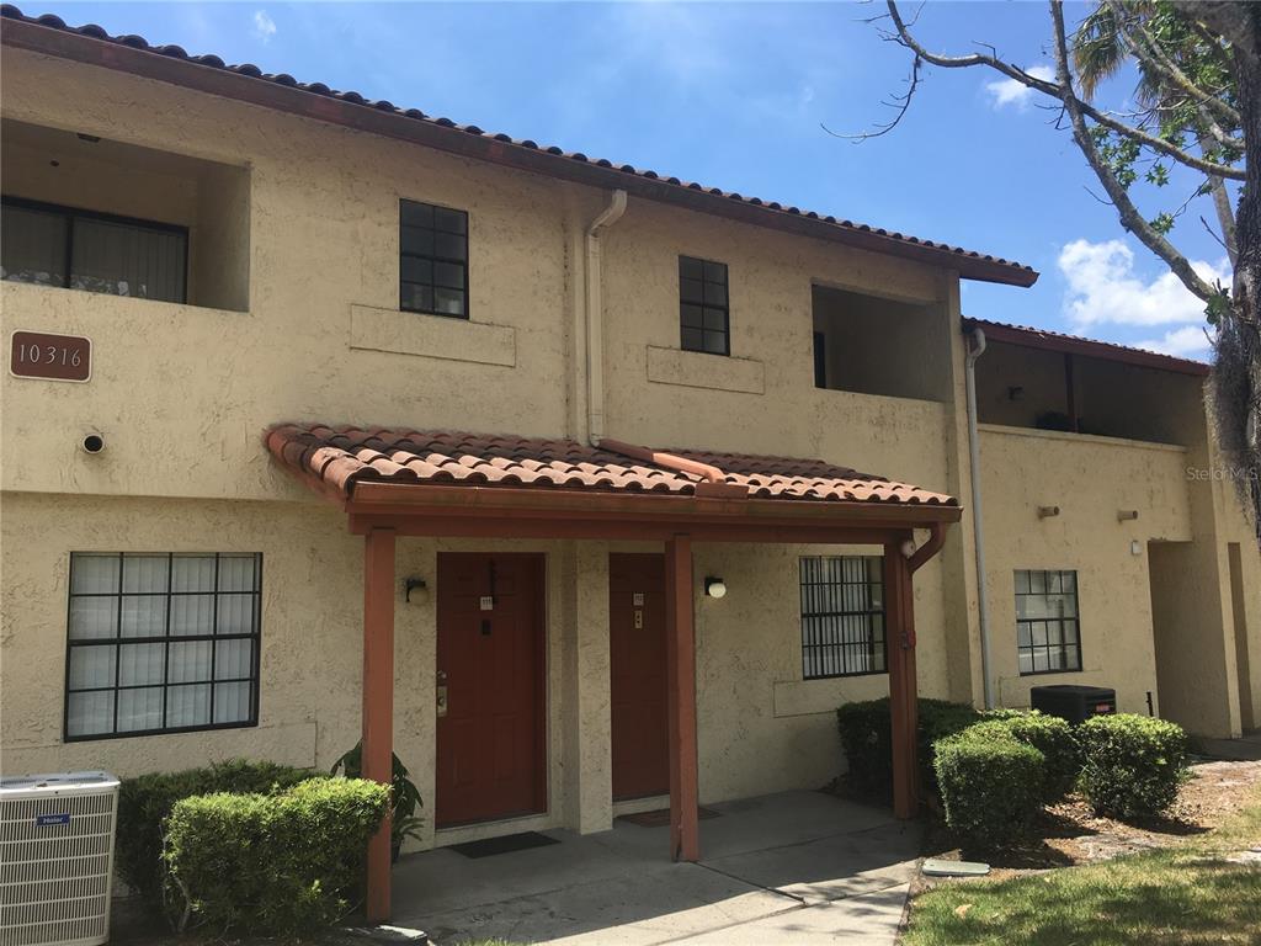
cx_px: 630
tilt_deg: +6.8
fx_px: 1056
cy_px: 473
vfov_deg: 48.2
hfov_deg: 61.7
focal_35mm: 29
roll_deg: +1.6
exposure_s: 1/1026
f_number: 2.2
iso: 25
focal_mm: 4.15
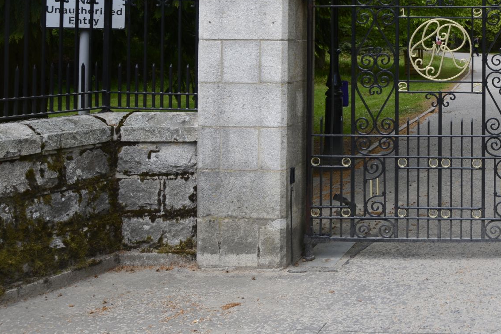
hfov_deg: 33.4
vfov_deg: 25.3
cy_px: 42
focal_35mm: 52
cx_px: 548
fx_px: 724
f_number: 5.6
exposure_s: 1/125
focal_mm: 23
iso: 100
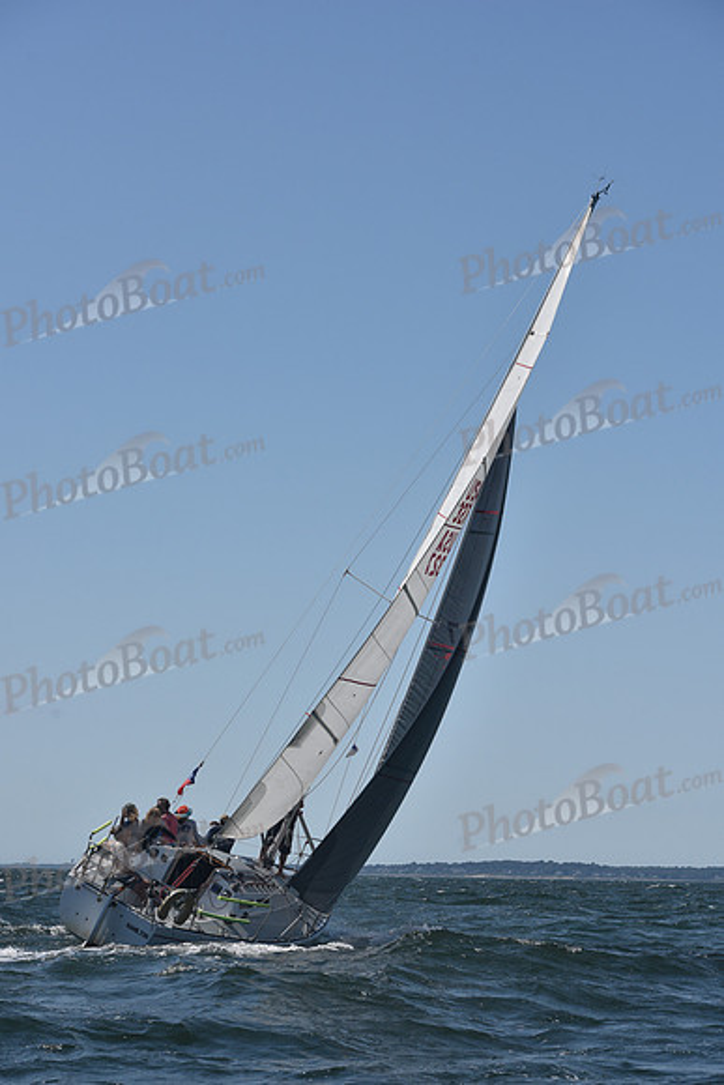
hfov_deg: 19.5
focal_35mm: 70
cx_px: 362
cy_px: 542
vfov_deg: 28.8
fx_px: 2110
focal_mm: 70
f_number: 8
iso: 250
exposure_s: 1/1000
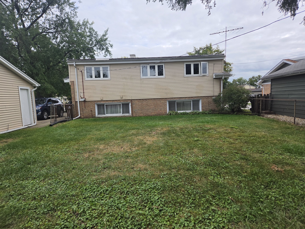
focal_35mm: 23
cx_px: 152
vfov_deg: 58.9
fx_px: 203
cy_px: 114
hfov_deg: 73.9
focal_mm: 5.4
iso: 80
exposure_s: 1/1167
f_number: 1.8
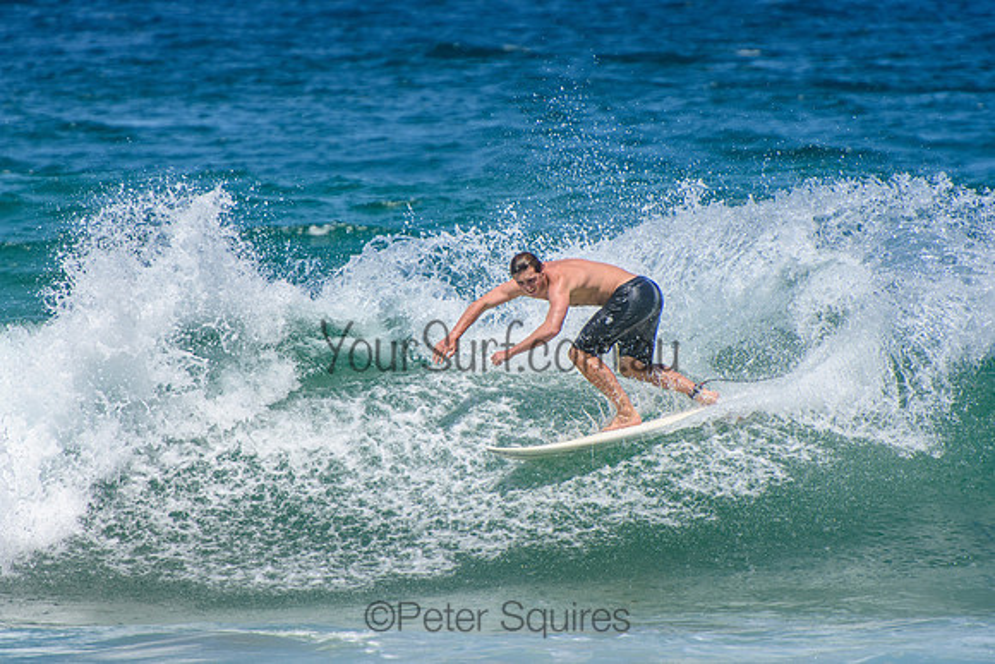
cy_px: 332
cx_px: 498
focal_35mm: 600
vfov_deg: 2.3
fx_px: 16586
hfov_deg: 3.4
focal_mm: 400
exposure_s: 1/2000
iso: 280
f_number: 5.6
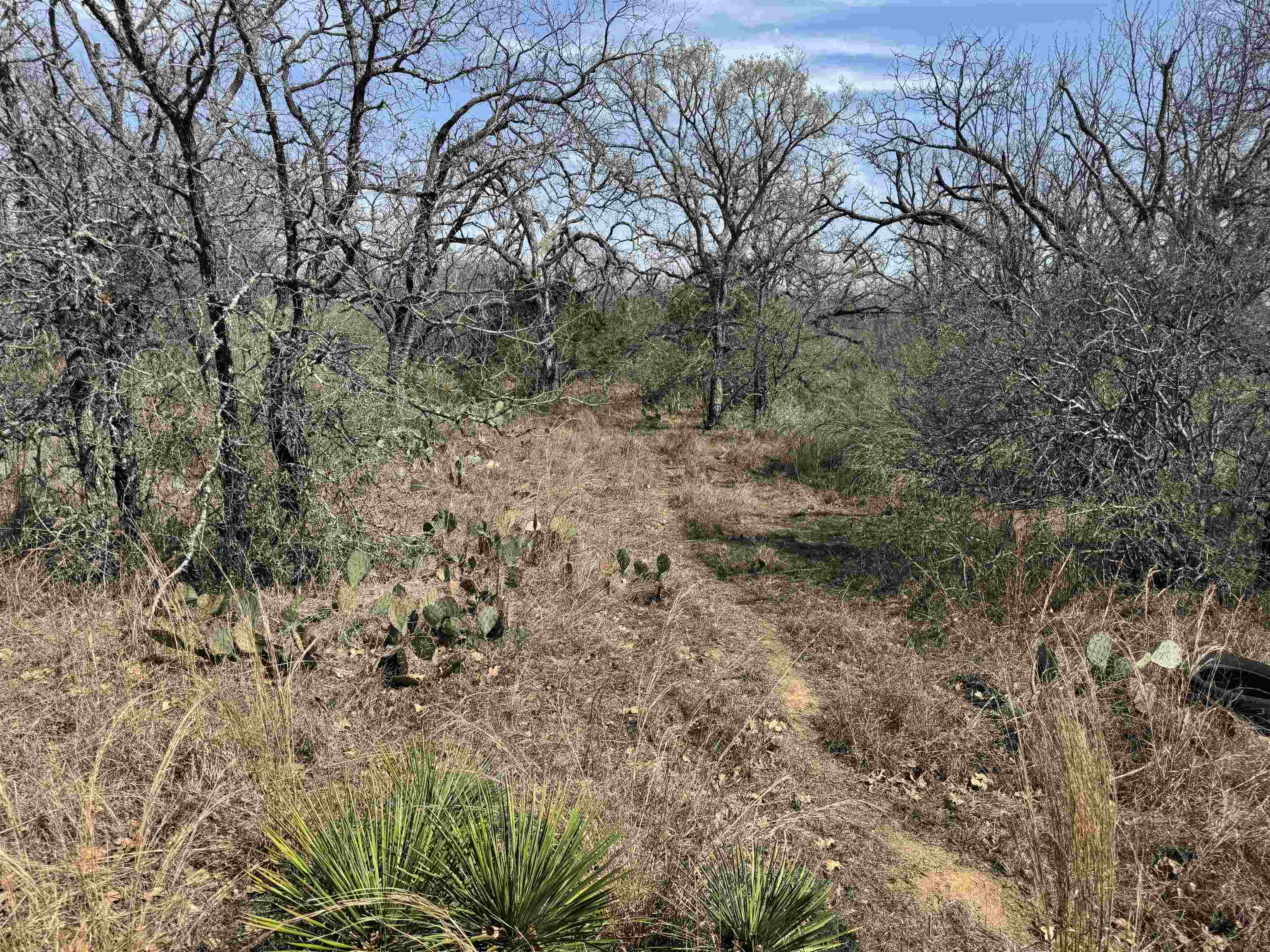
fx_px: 881
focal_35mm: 24
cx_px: 635
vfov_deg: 56.8
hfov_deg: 71.6
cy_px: 476
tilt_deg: -9.9
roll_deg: -0.1
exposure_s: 1/4049
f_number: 1.78
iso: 80
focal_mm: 6.76
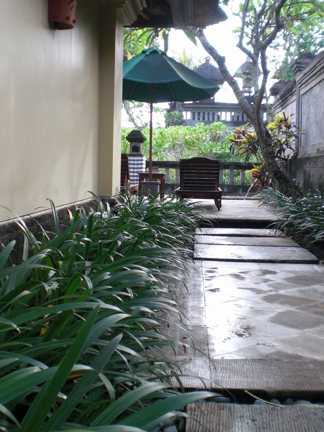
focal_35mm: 47
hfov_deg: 30.9
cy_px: 208
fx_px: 587
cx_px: 147
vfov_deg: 40.4
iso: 100
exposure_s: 1/100
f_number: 3.1
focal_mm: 6.3
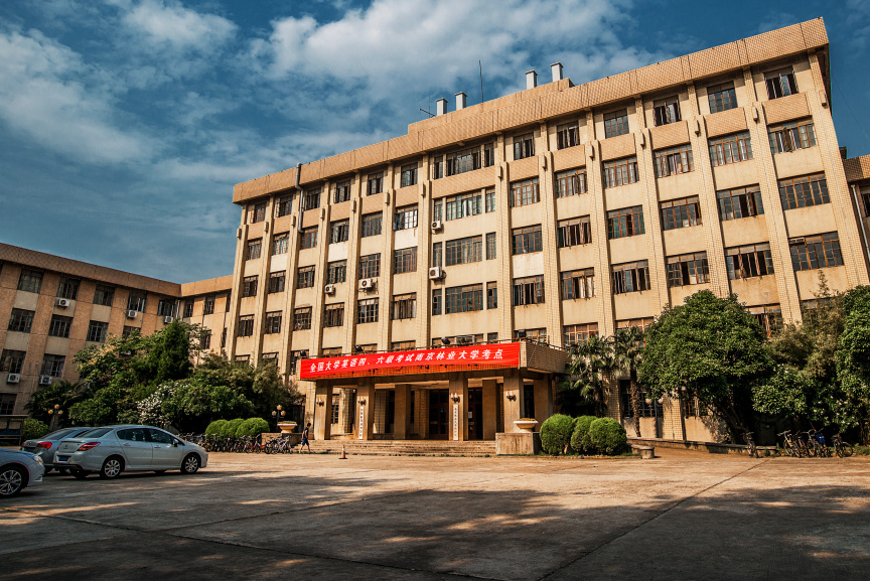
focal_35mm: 25
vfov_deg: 50.8
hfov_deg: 71.4
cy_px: 217
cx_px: 463
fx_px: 604
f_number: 11
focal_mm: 18
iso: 100
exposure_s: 1/400
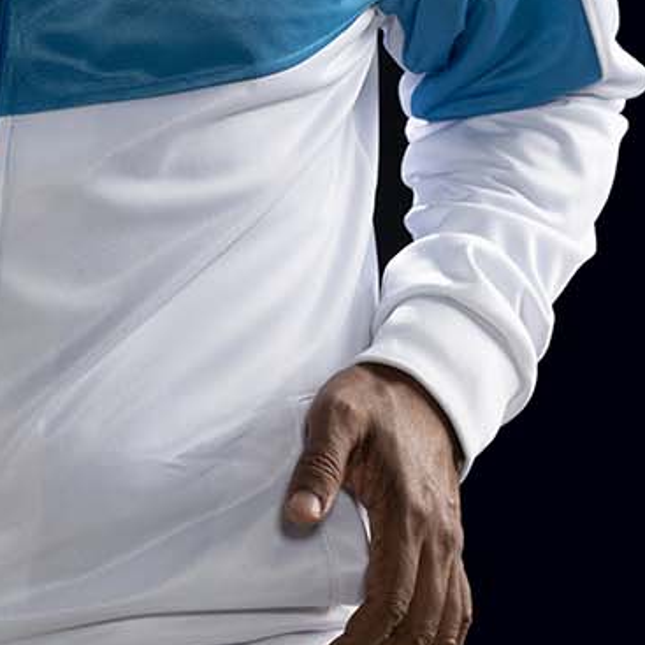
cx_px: 18
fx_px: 7378
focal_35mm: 350
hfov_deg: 5.0
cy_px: 72
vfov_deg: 5.0
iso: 100
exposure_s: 1/160
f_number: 7.1
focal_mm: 105
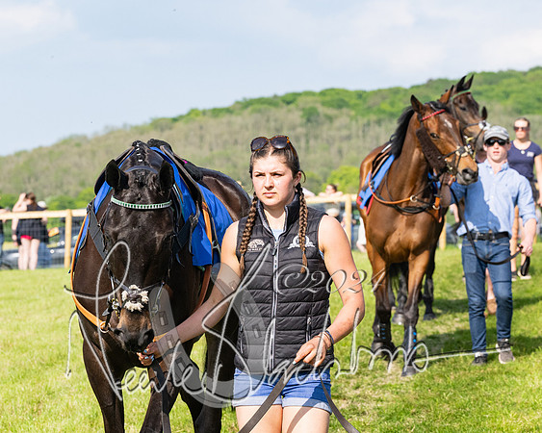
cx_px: 170
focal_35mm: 151
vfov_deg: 10.2
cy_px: 186
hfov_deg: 12.8
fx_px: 2418
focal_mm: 75
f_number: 5
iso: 400
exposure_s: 1/2500
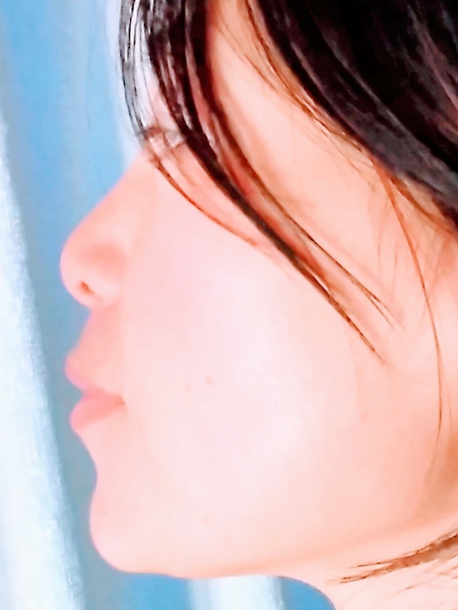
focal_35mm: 35
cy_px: 321
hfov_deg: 40.5
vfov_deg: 52.6
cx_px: 282
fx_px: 617
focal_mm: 2.18
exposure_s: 1/33
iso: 200
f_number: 2.4
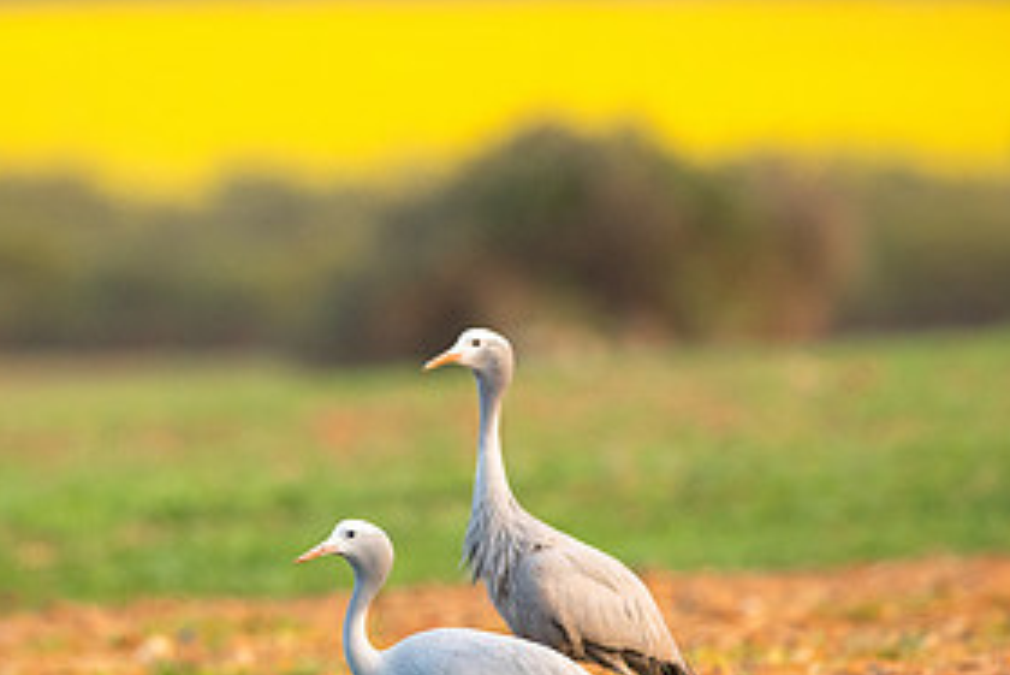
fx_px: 47352
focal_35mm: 1687
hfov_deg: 1.2
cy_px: 406
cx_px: 334
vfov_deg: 0.8
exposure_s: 1/500
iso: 800
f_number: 4.5
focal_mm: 600
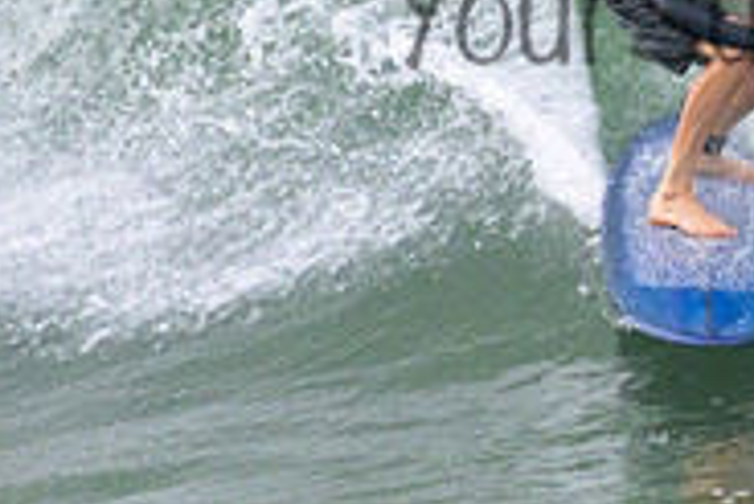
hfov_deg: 0.8
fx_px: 52736
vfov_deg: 0.5
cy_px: -31
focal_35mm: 2516
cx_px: 811
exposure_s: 1/2000
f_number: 11
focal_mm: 800
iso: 2800
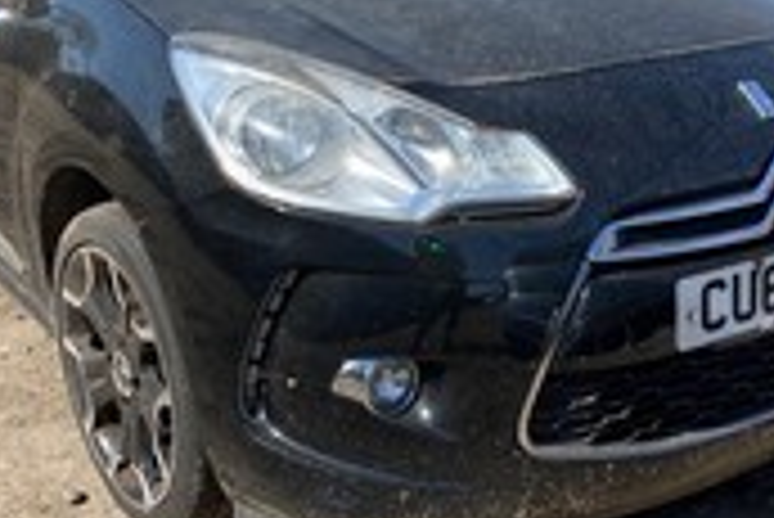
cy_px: 207
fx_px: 1183
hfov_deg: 36.2
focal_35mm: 55
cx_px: 441
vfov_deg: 24.6
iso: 32
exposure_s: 1/1447
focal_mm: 4.25
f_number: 1.8
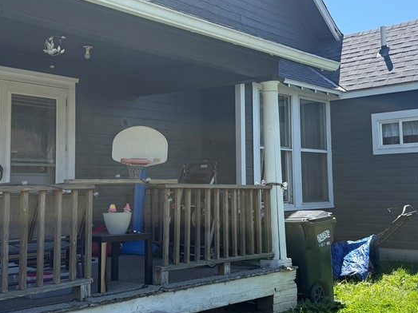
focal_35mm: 47
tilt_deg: +5.6
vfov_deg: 30.8
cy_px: 132
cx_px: 177
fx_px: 567
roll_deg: +1.6
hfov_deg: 40.3
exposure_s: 1/2169
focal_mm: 6.76
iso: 100
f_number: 1.78
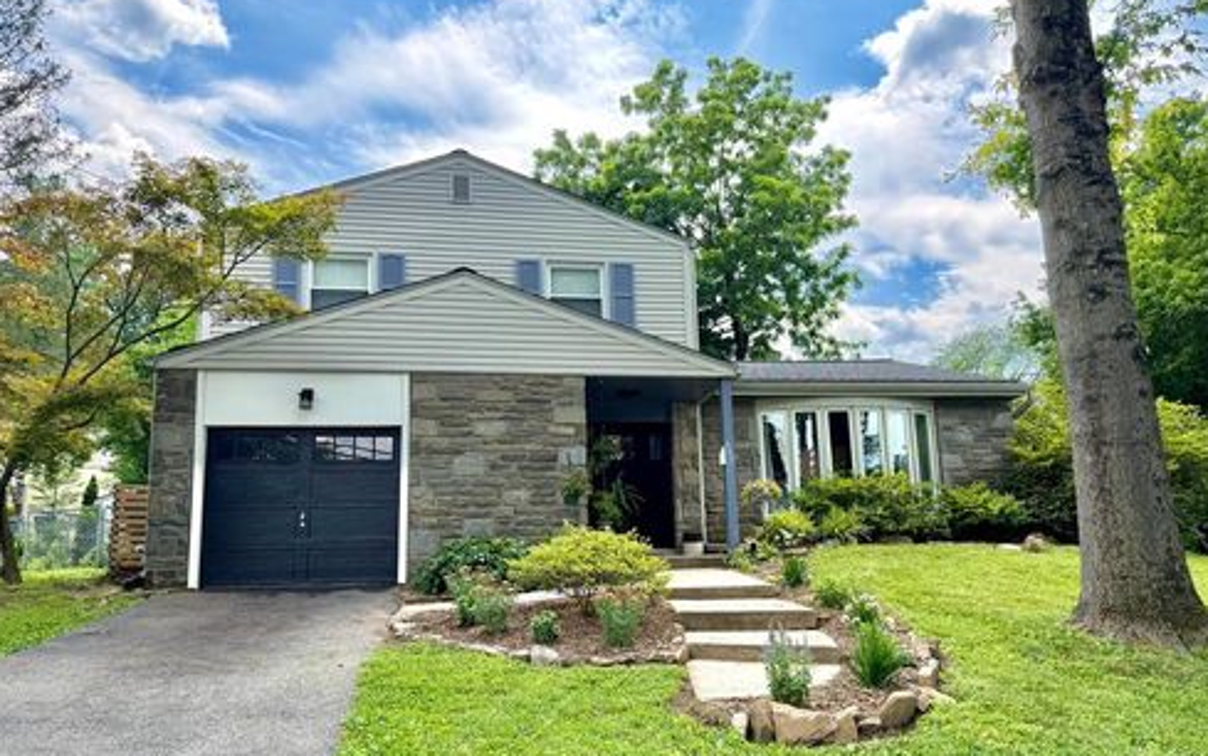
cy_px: 429
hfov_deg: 70.4
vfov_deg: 47.5
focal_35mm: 26
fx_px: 856
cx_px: 608
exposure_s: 1/1727
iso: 100
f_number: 1.78
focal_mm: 6.76
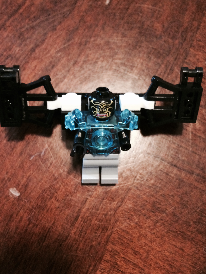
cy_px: 122
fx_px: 278
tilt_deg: -78.7
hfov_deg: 40.7
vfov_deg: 52.5
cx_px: 100
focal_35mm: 35
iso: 320
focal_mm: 4.15
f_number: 2.2
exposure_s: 1/15
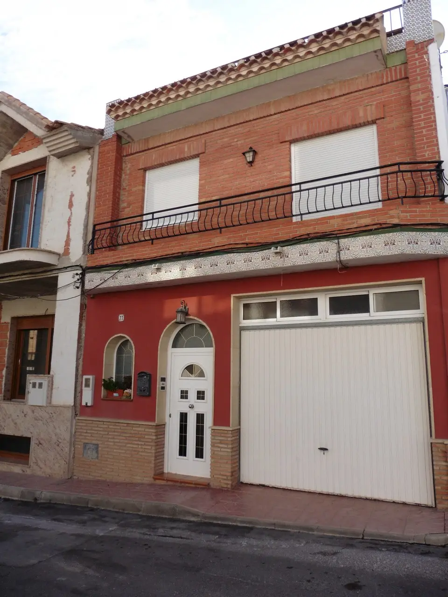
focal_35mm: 24
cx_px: 224
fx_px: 414
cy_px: 298
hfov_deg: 56.8
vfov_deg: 71.6
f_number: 4
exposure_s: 1/640
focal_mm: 4.3
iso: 100
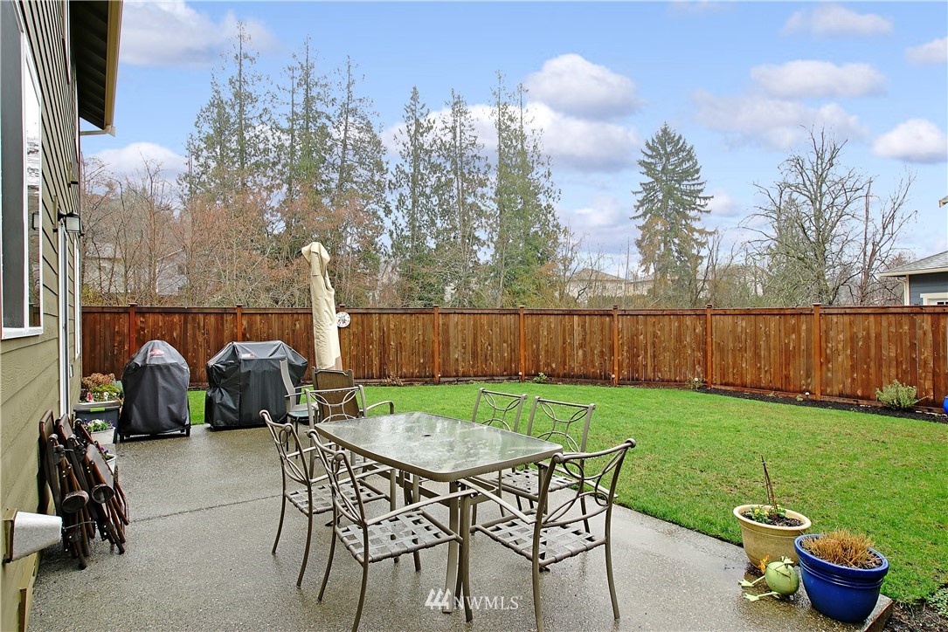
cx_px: 474
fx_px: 527
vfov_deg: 62.0
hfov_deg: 84.0
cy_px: 316
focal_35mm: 20
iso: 50
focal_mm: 20
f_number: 13
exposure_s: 1/2
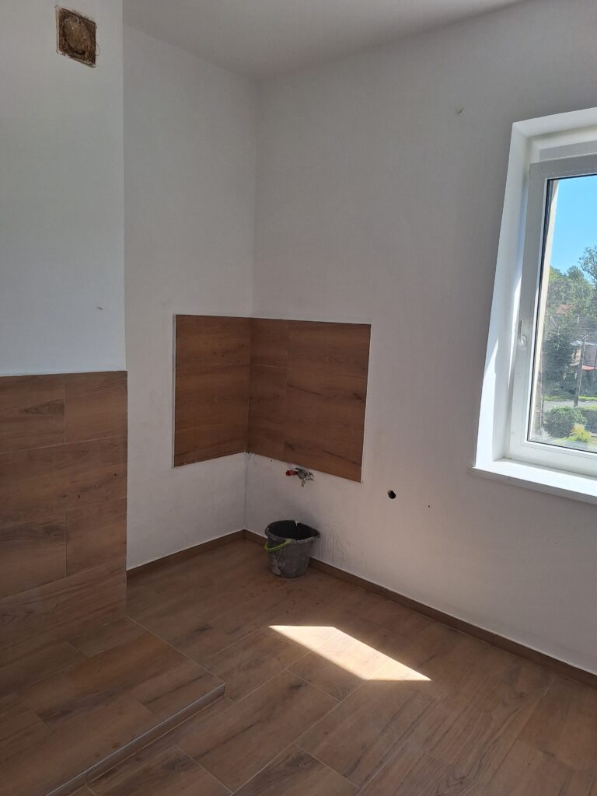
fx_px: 529
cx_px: 298
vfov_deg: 73.9
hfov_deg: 58.9
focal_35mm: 23
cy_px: 398
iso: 40
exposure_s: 1/497
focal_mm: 5.54
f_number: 1.8
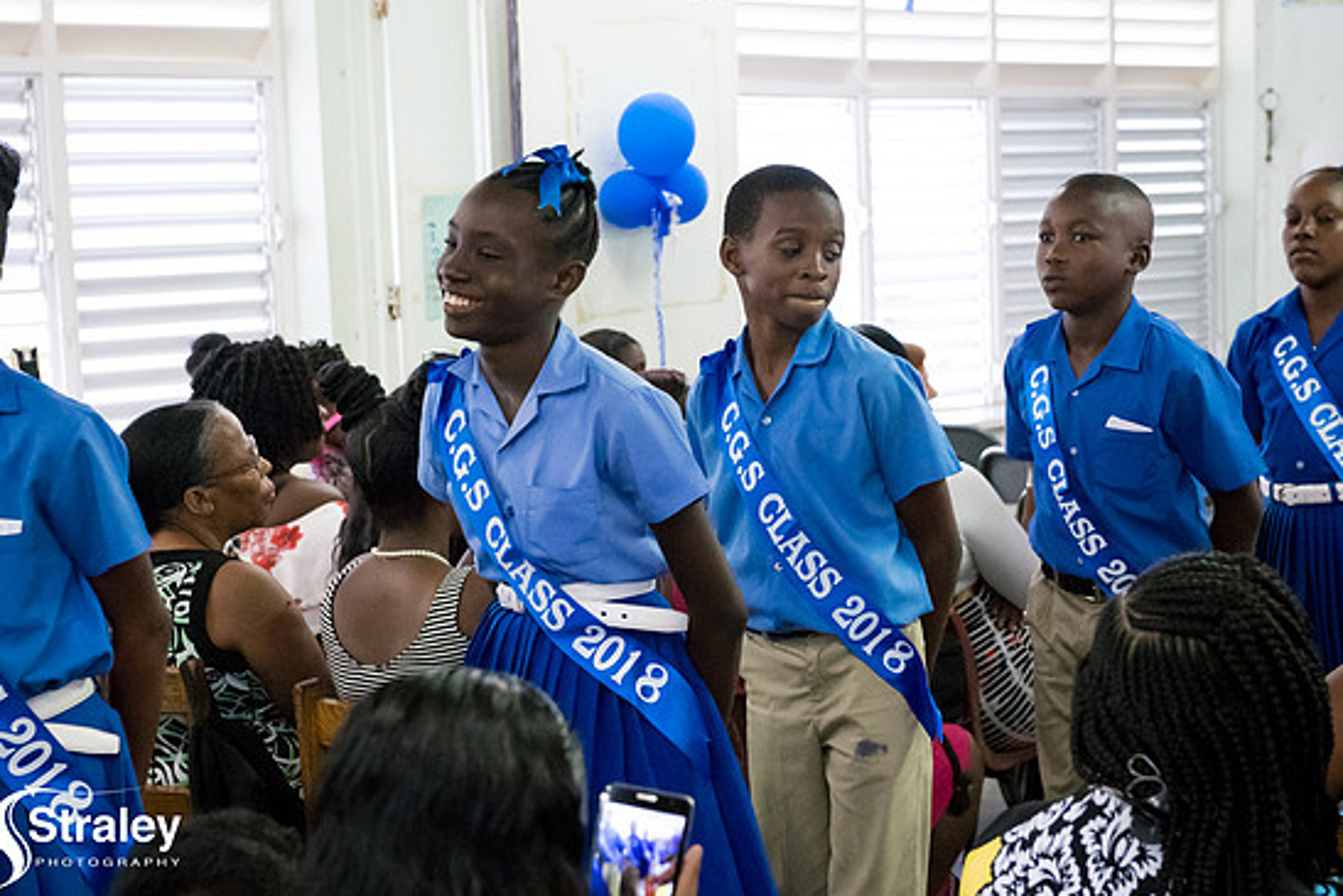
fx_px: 2612
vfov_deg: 19.5
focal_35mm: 70
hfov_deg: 28.8
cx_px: 673
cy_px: 423
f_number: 6.3
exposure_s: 1/200
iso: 25600
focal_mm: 66
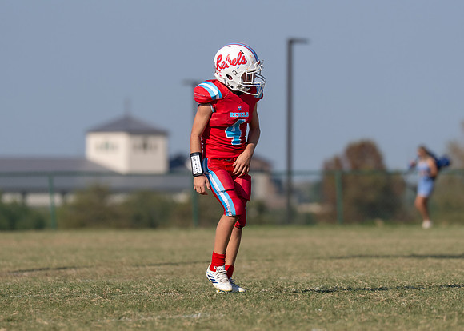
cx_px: 226
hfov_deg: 5.4
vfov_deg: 3.9
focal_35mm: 371
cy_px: 155
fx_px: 4884
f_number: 3.2
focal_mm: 200
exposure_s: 1/3200
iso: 100
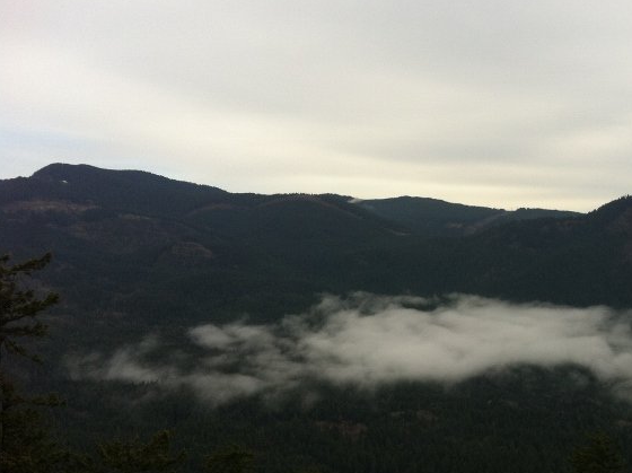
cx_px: 447
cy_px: 240
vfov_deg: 29.1
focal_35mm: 50
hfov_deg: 37.6
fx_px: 912
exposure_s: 1/670
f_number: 2.8
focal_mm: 3.85
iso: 80
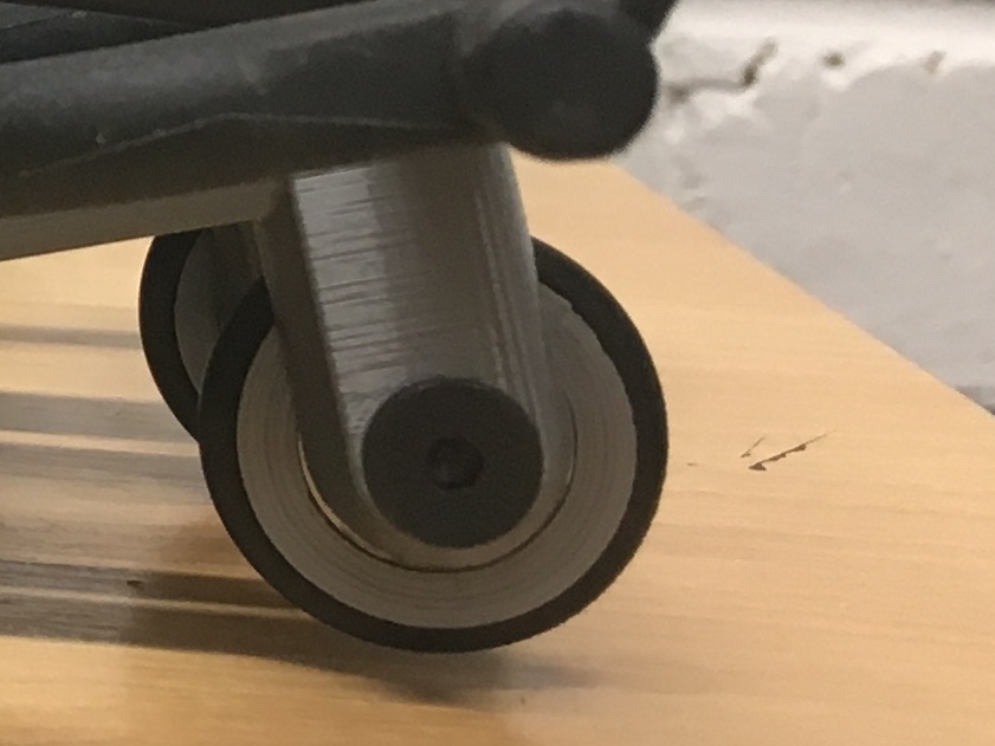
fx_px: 3996
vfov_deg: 10.5
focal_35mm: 139
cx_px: -994
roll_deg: -3.9
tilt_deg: -4.4
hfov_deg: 12.5
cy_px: -174
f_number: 2.2
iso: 100
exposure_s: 1/33
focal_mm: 4.15
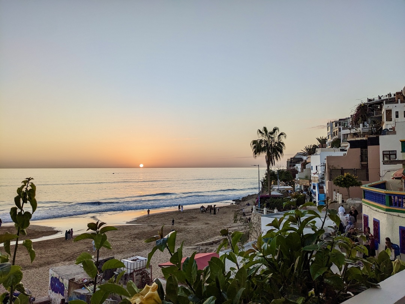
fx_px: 316
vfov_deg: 51.4
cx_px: 202
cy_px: 152
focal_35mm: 27
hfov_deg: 65.3
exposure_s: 1/903
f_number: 1.73
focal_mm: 4.38
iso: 43
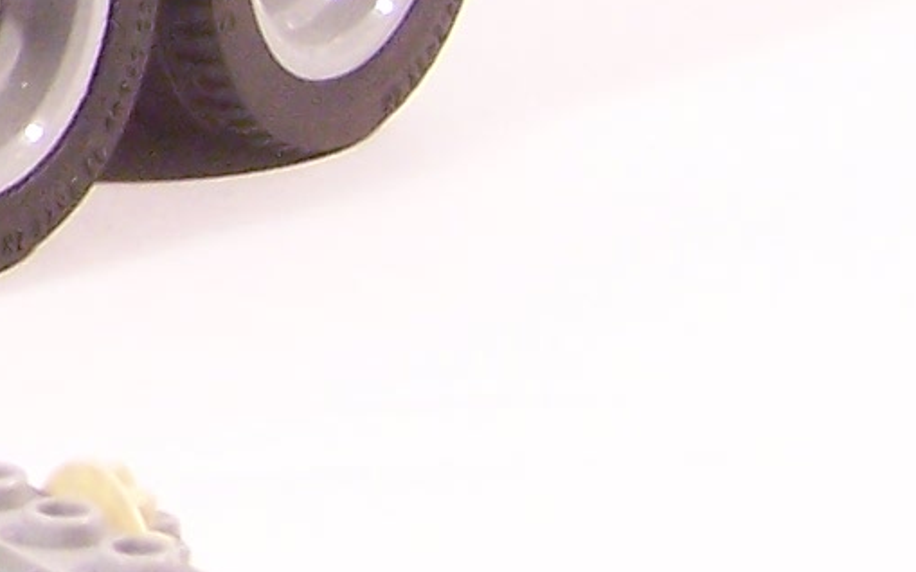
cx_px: -1130
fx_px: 5092
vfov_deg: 6.3
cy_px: -387
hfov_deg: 9.4
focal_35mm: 204
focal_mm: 6.3
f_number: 3.6
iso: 200
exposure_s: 1/20
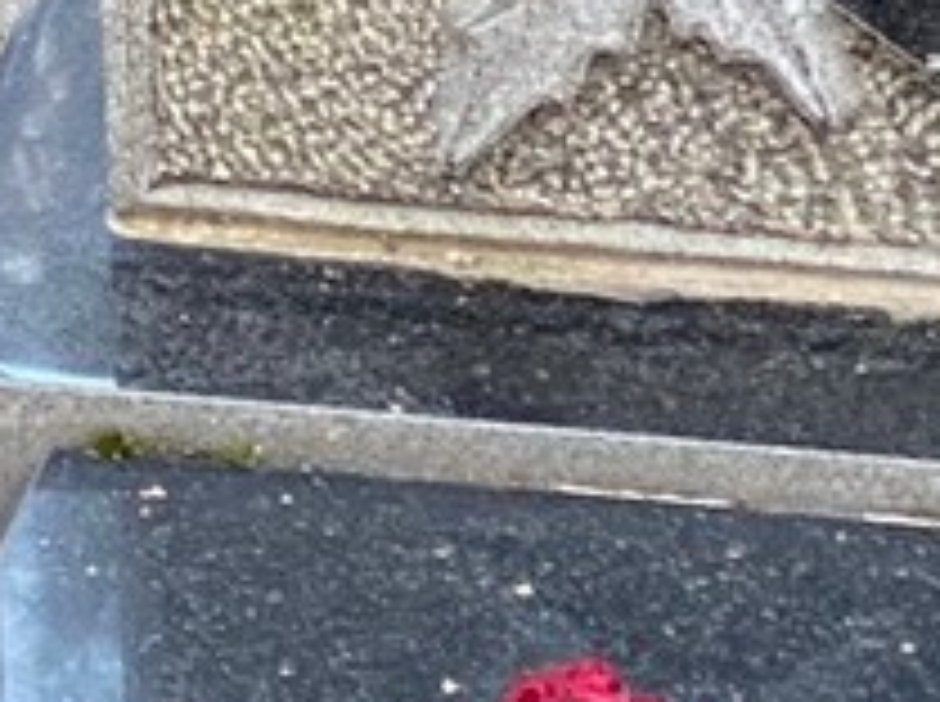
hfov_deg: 5.5
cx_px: 99
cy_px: -1192
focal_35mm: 359
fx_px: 9732
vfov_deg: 4.0
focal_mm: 6
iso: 160
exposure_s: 1/78
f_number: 2
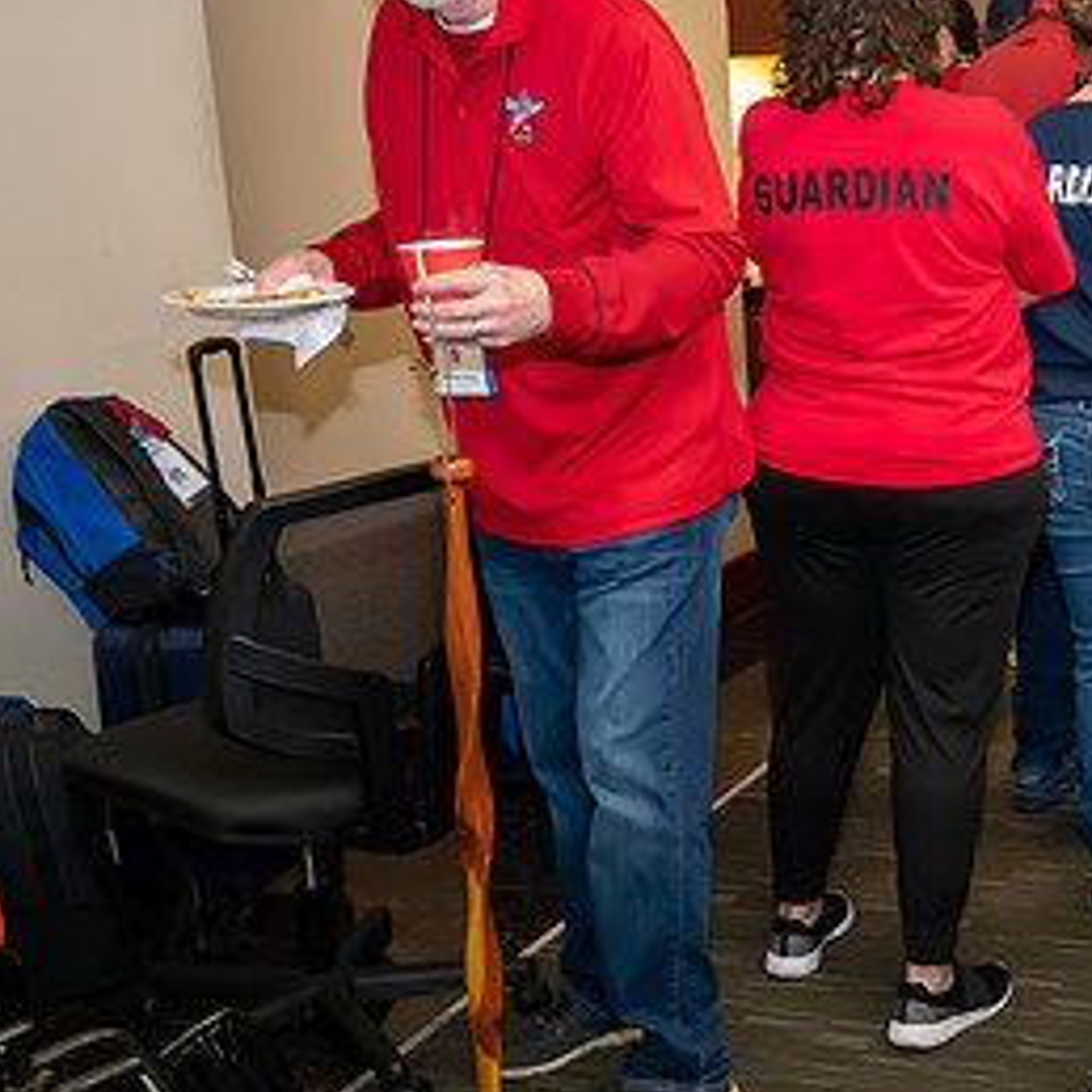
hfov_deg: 26.7
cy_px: 565
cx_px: 1210
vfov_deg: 29.1
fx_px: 2106
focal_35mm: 59
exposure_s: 1/160
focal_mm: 31
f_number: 5
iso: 12800
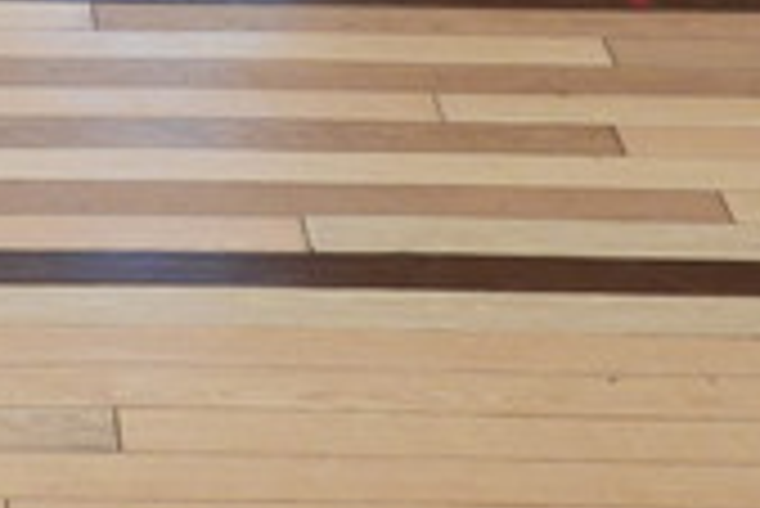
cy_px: -76
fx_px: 5832
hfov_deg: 7.4
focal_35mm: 276
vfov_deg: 5.0
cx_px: -27
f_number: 4.5
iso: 280
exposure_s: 1/30
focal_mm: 12.5
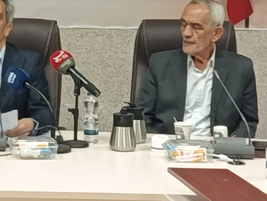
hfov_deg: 13.0
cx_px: 4
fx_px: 1157
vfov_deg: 9.8
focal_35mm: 150
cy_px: 9
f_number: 1.7
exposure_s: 1/50
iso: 796
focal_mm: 5.24
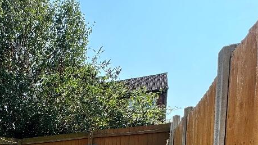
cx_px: 11
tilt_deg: -4.1
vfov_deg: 29.3
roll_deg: -0.6
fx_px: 233
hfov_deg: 49.5
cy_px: 178
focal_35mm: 34
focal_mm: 2.22
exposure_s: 1/675
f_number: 2.2
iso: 40
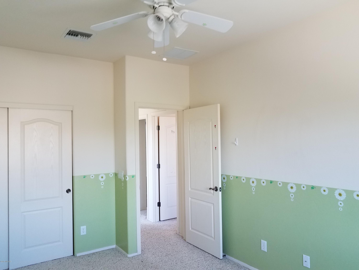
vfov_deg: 53.1
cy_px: 135
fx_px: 270
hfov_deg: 67.3
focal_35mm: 26
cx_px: 180
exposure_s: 1/60
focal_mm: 4.2
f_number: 1.7
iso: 80
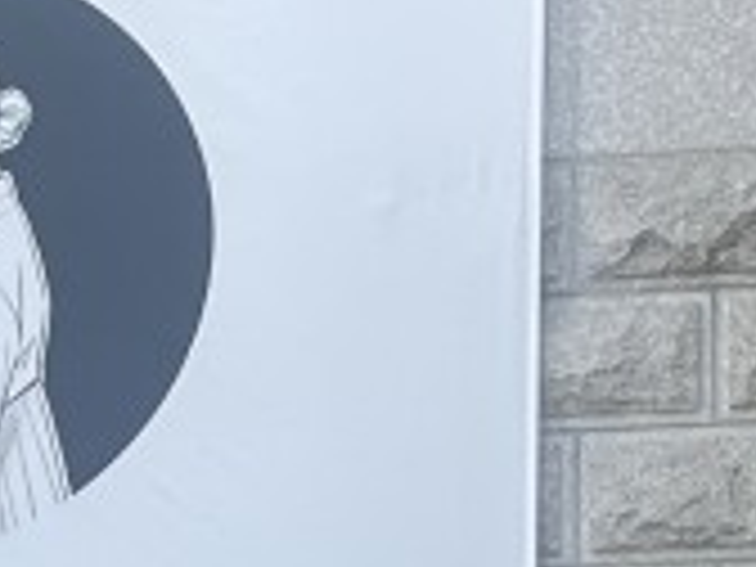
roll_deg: +1.3
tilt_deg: +6.4
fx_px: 4324
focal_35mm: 198
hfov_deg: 9.2
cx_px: 1629
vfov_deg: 7.1
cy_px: 1332
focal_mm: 5.1
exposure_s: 1/353
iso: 50
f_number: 1.6
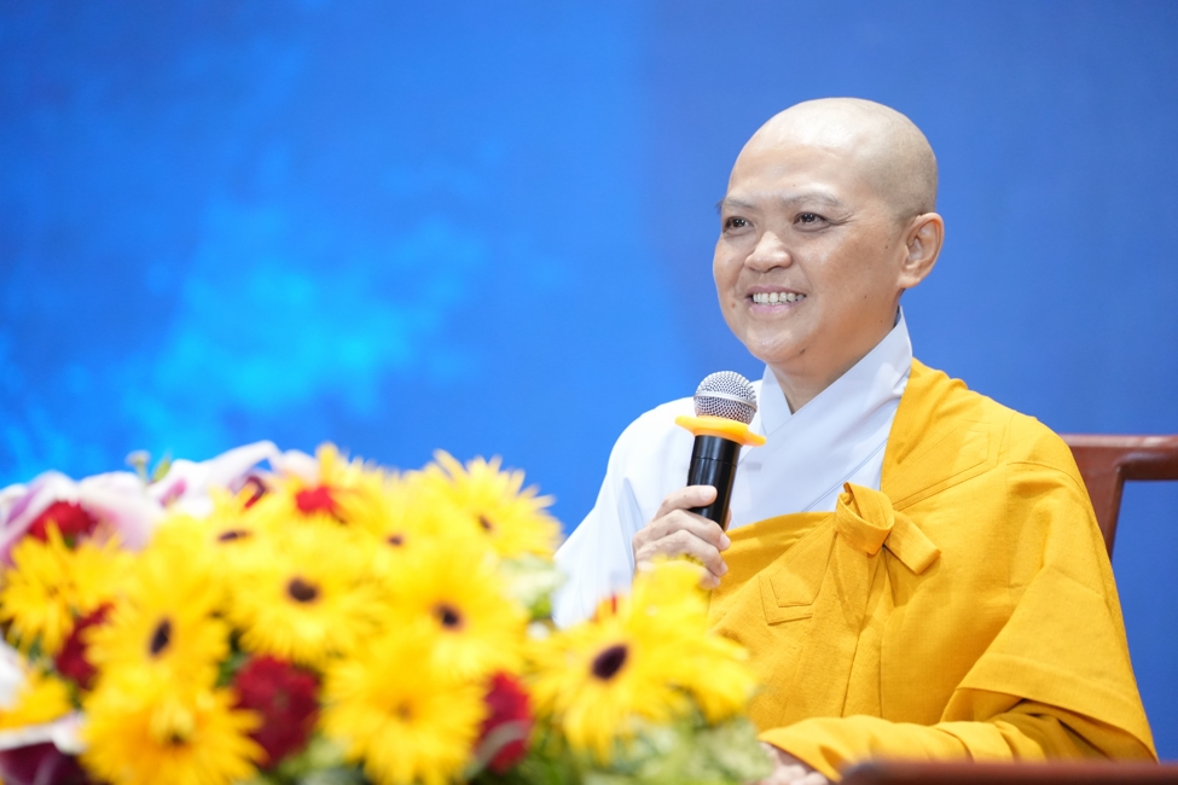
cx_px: 589
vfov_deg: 11.8
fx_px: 3795
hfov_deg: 17.6
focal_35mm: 116
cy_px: 392
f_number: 2.8
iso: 3200
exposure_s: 1/160
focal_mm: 116
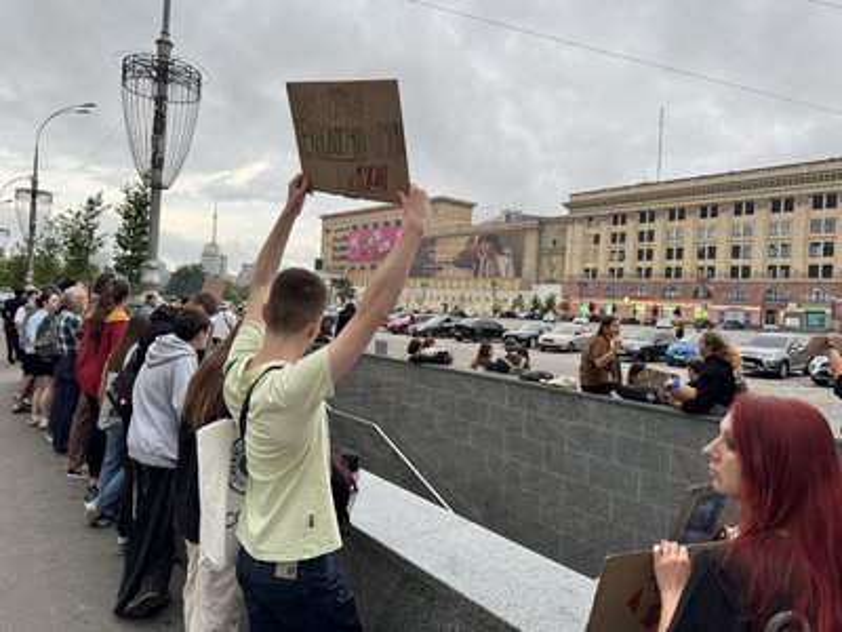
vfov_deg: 56.8
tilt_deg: +0.0
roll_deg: -3.2
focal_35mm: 24
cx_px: 421
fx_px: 584
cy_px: 316
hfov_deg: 71.6
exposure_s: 1/121
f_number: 1.78
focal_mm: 6.76
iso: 200
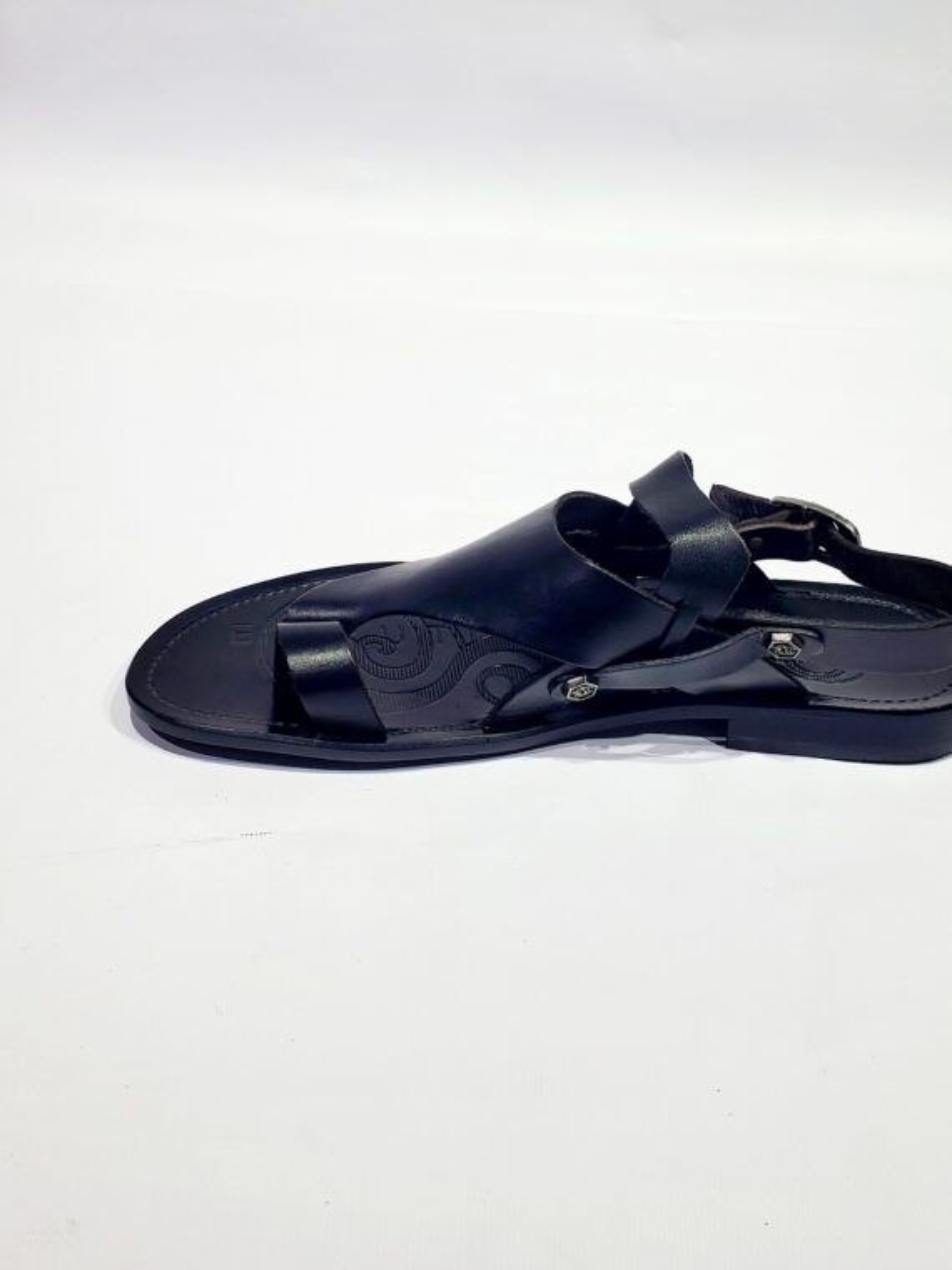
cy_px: 635
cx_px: 476
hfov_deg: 53.1
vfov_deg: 67.3
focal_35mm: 26
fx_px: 953
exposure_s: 1/139
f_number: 2.4
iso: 50
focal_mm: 4.3
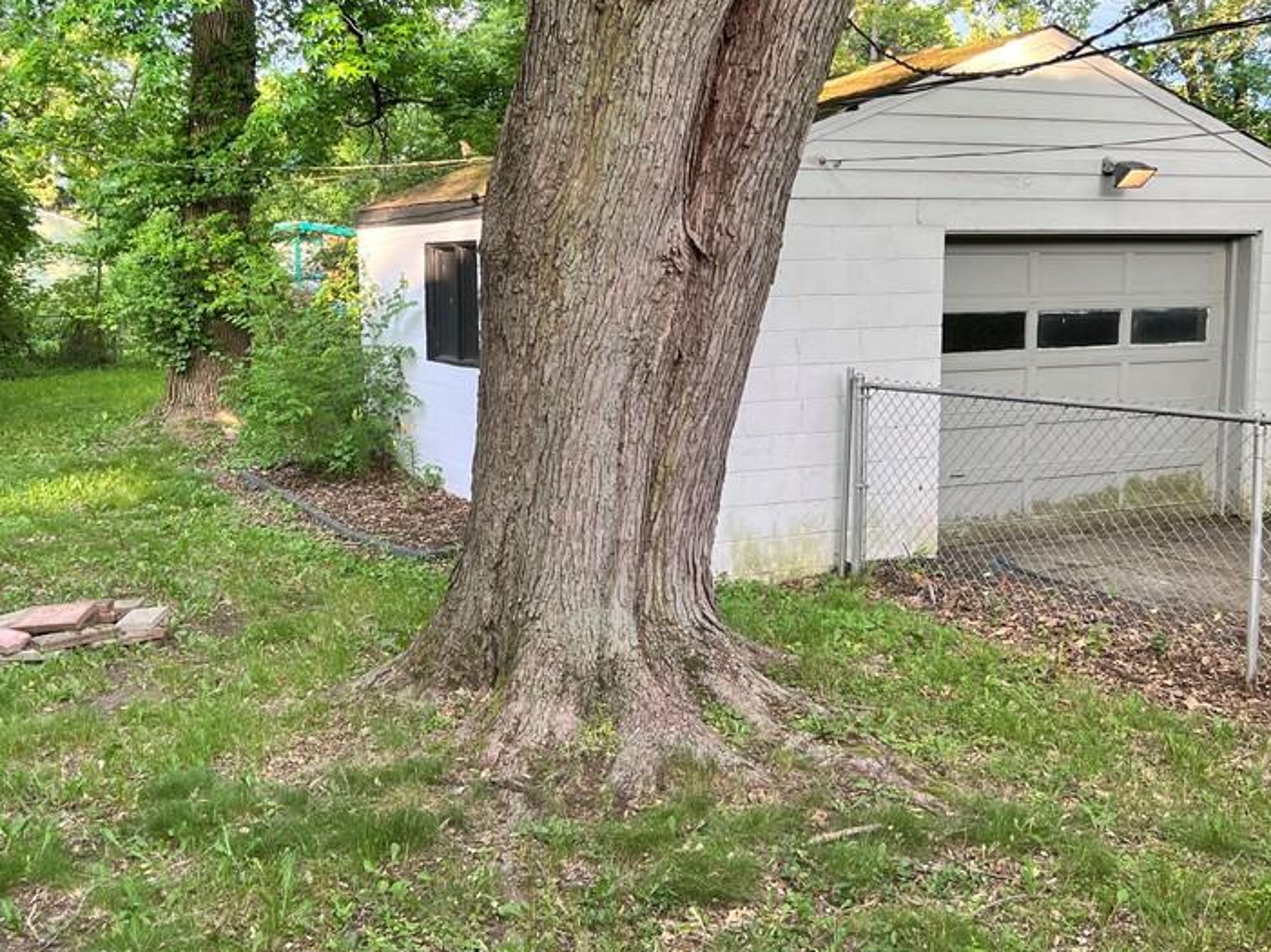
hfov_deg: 48.8
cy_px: 424
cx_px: 537
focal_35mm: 38
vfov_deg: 37.6
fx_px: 1395
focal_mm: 5.7
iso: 64
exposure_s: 1/132
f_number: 1.5
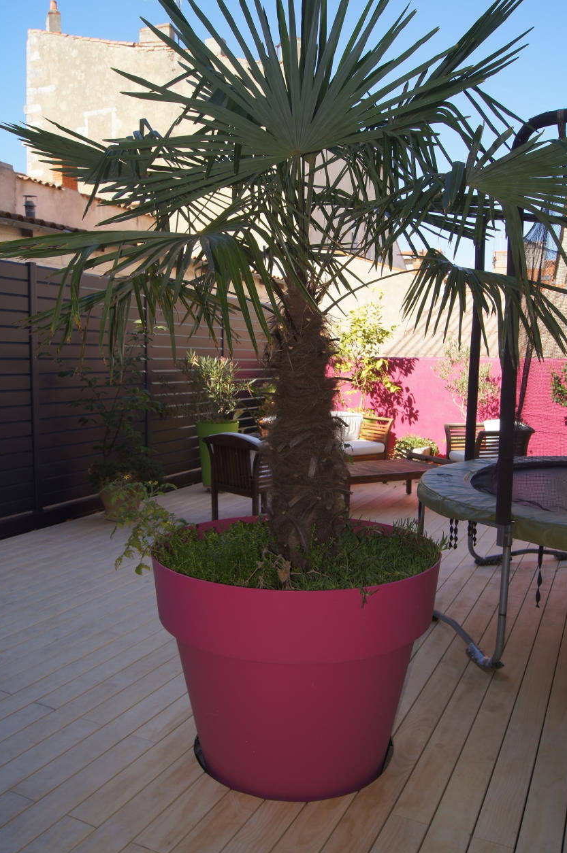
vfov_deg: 65.5
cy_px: 415
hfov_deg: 46.3
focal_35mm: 28
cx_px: 278
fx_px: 663
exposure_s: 1/125
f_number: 7.1
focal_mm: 18
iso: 100
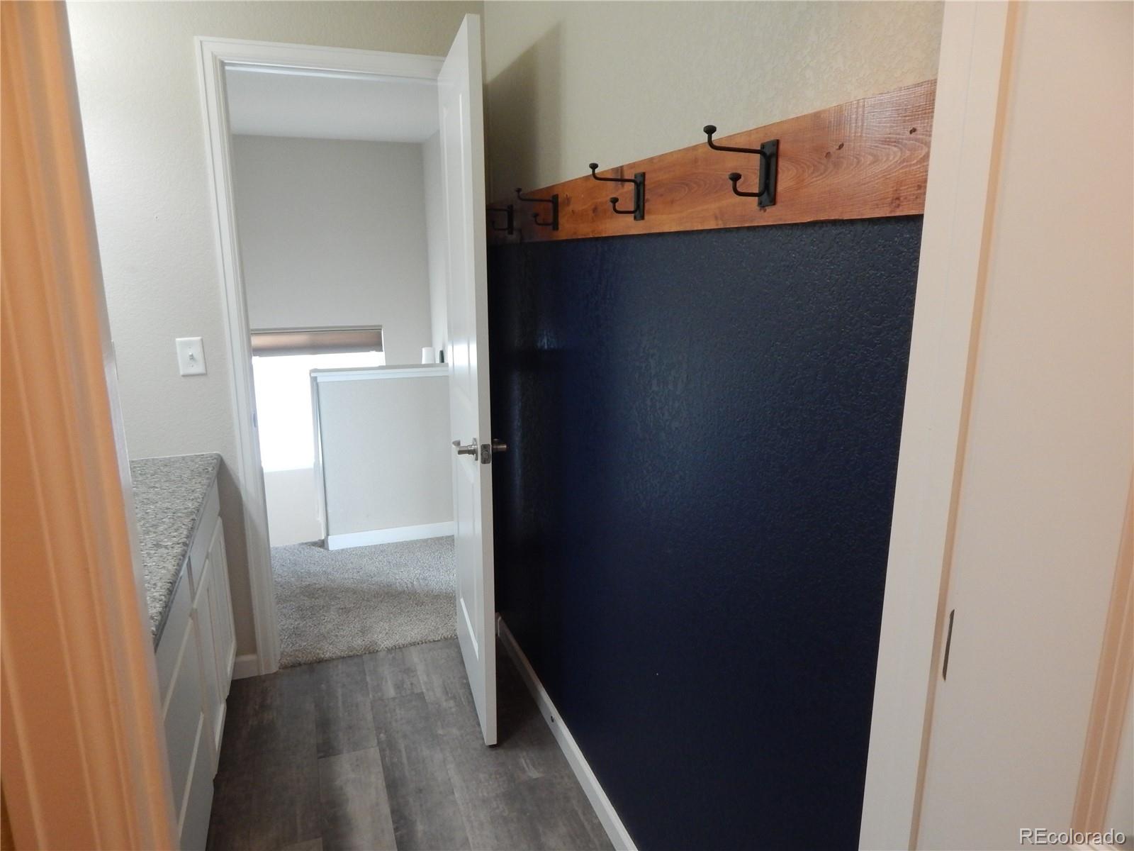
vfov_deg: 61.1
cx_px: 567
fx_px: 721
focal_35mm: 22
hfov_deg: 76.4
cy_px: 426
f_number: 3
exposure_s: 1/30
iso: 320
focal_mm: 4
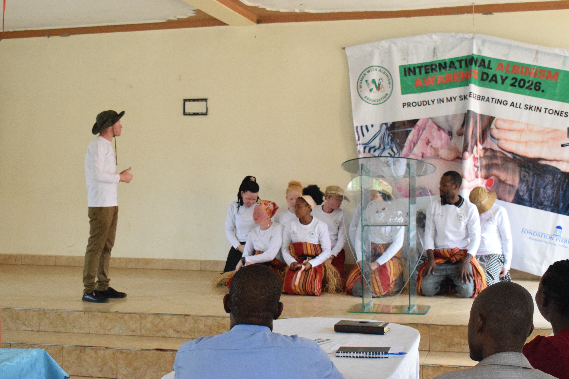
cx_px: 284
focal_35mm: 54
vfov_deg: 25.1
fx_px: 853
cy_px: 190
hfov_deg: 36.9
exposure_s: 1/160
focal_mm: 36
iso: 5600
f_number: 8
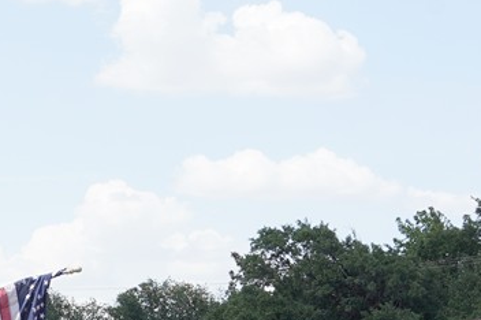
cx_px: -440
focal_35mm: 165
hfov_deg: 11.4
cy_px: 15
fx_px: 2202
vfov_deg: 8.3
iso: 160
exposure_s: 1/100
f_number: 14
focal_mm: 29
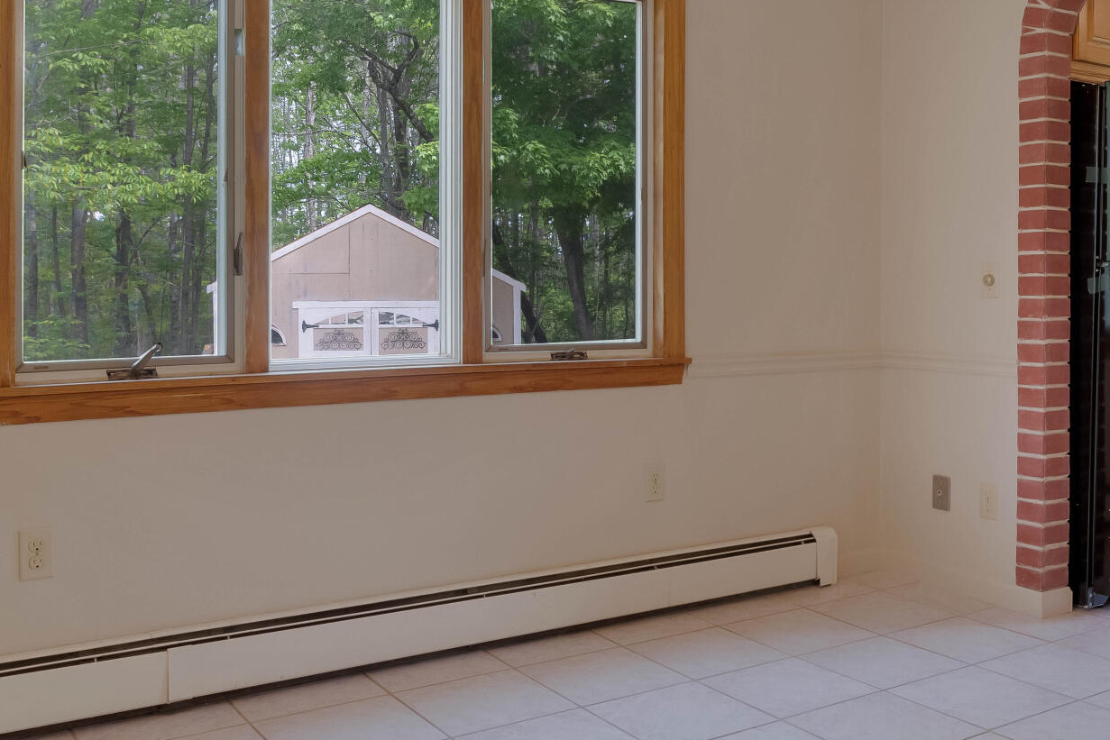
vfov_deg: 34.1
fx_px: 1203
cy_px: 300
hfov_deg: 49.0
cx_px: 710
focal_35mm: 39
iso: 800
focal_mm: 16
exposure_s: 1/350
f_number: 8
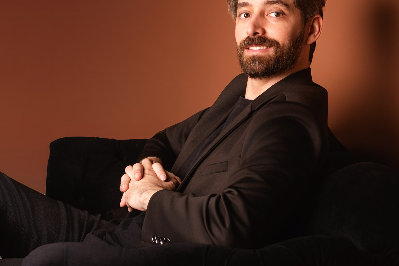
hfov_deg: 27.3
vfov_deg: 18.4
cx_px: 230
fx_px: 820
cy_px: 121
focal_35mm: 74
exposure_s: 1/200
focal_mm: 50
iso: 100
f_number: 8
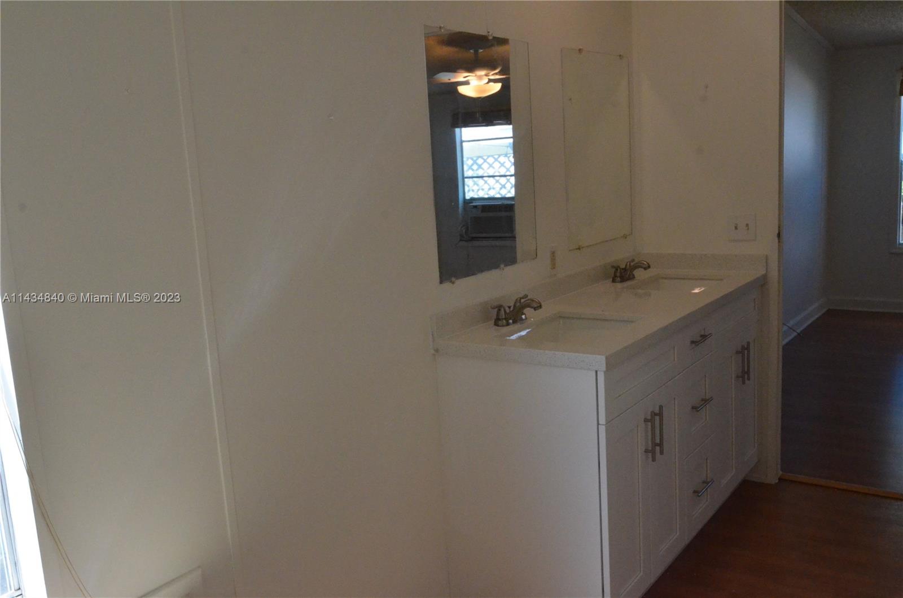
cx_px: 452
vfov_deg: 36.7
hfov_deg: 53.2
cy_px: 299
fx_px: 901
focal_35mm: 36
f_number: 11
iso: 5000
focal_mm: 24
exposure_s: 1/500
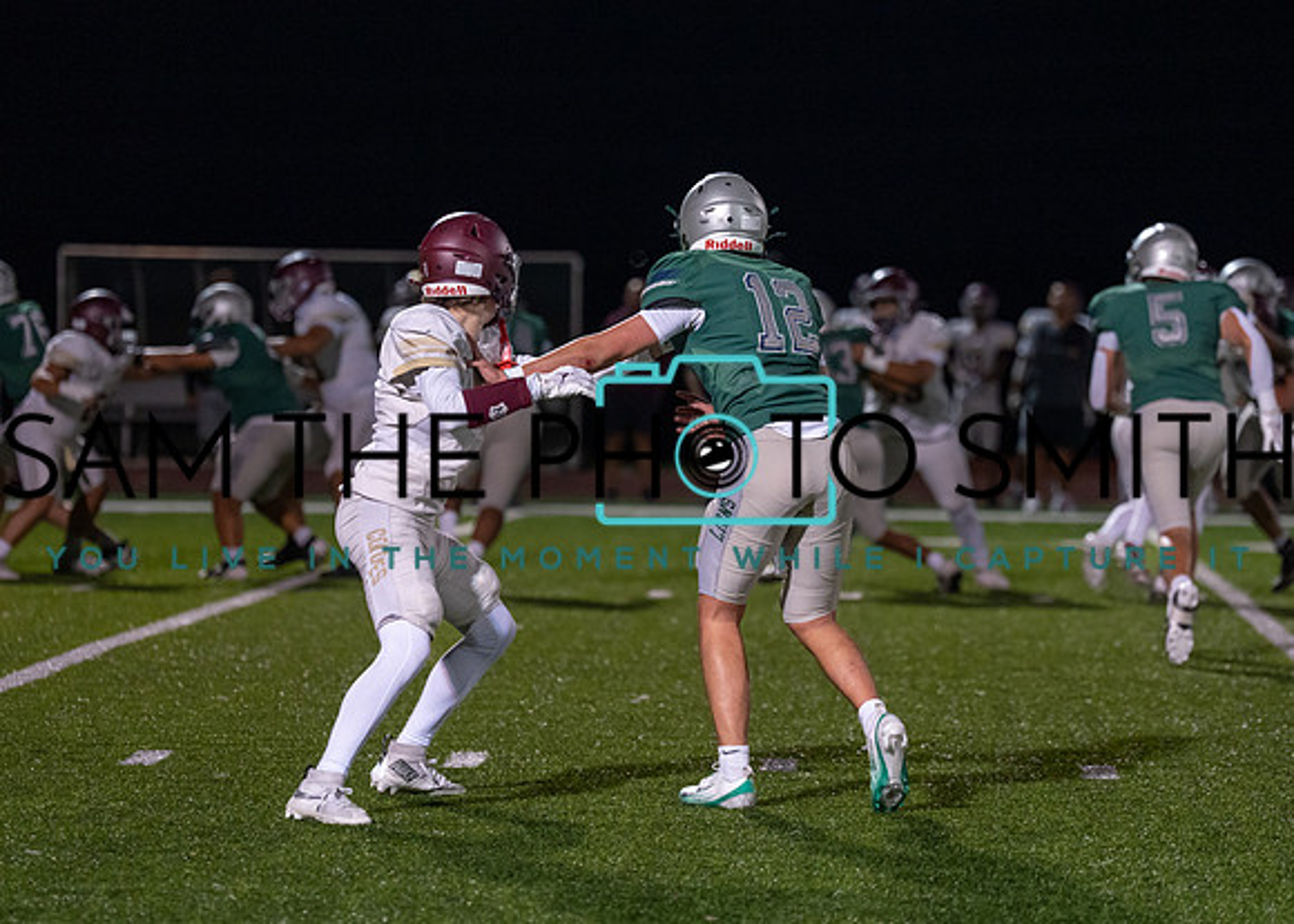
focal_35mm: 182
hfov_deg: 11.0
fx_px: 6700
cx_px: 666
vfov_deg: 7.9
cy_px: 411
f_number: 2.8
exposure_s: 1/1000
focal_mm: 147
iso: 2500
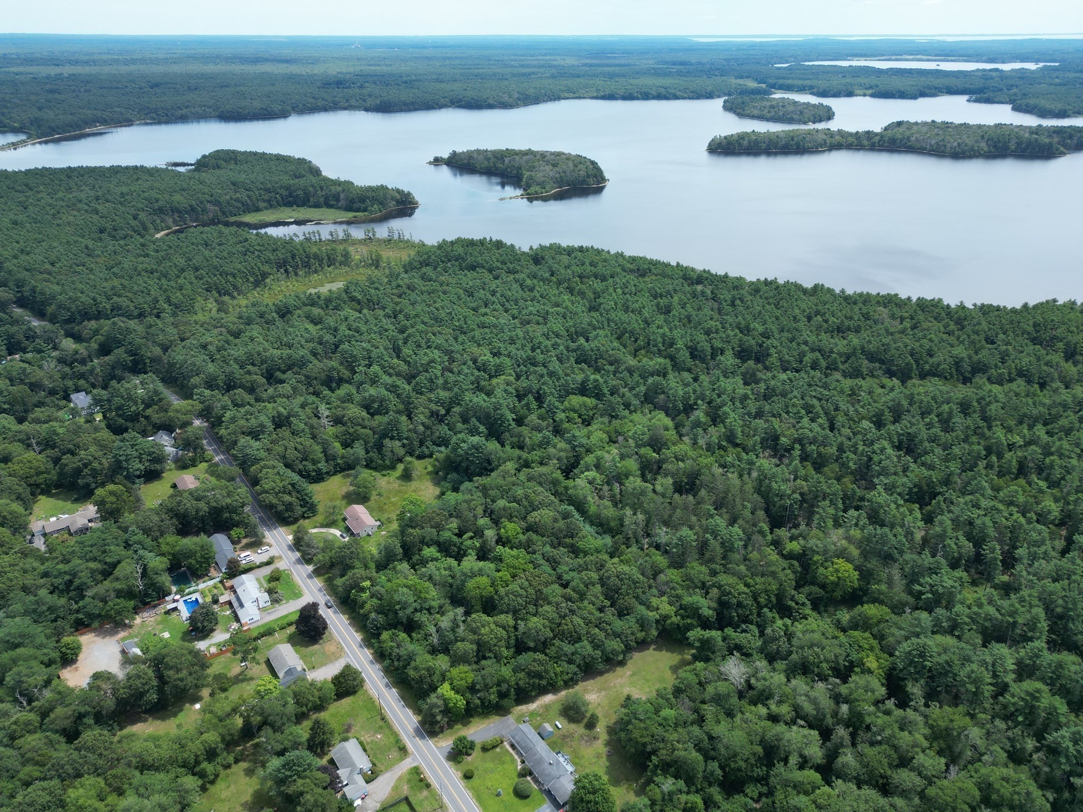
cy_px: 406
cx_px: 542
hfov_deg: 71.6
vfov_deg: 56.8
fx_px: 751
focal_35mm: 24
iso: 140
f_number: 1.7
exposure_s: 1/2000
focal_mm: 6.72
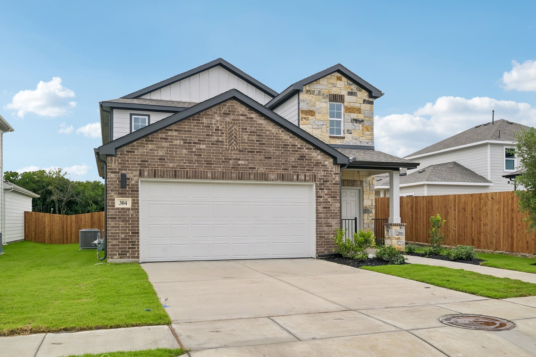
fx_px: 447
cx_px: 268
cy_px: 178
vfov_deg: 43.6
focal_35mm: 30
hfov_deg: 61.9
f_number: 8
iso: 400
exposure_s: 1/800
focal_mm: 30
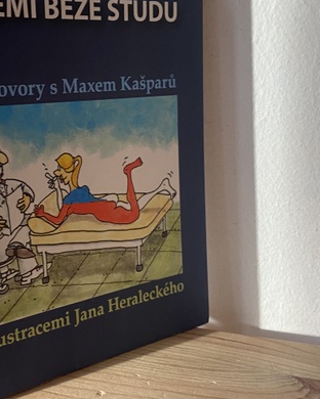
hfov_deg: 28.7
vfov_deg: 35.9
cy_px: 166
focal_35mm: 52
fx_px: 616
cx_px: 80
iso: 125
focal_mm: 4.25
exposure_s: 1/64
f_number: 1.8
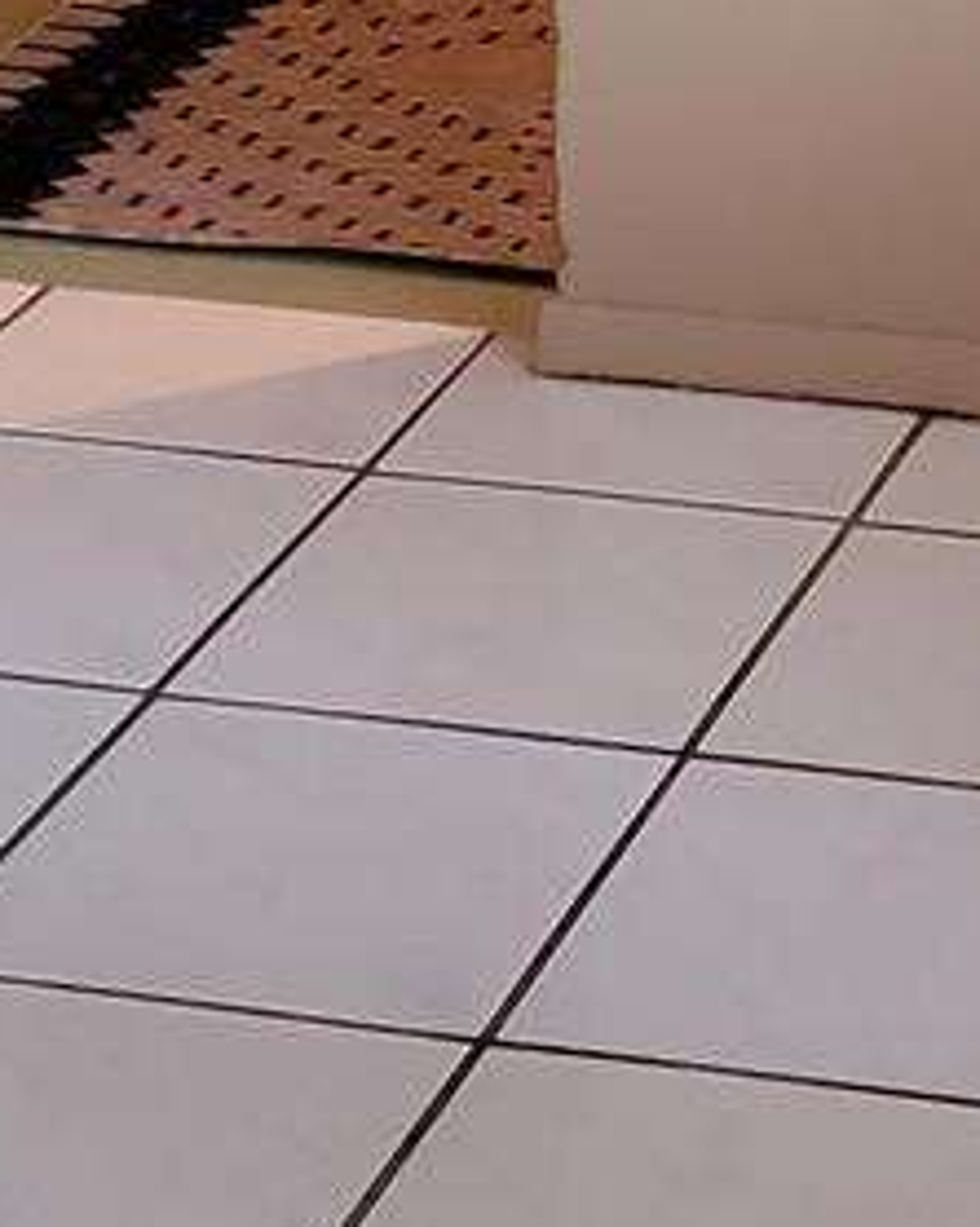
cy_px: -406
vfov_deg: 12.7
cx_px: 1320
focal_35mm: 146
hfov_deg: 10.3
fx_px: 5299
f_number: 1.5
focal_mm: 4.3
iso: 400
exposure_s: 1/40
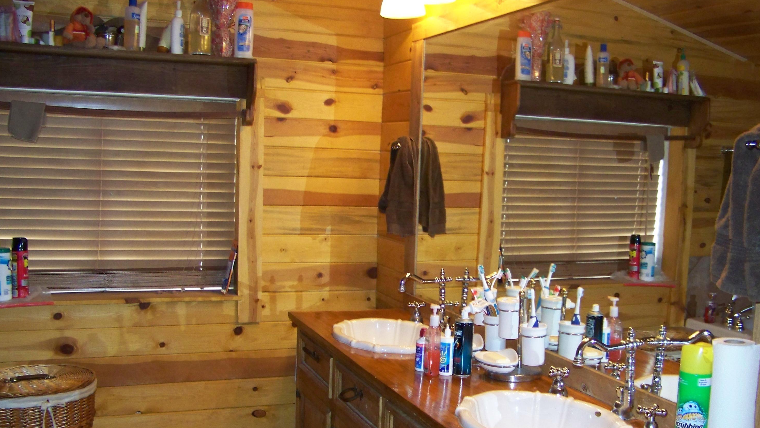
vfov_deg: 29.6
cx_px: 377
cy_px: 251
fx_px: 806
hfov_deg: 50.5
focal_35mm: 40
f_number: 2.8
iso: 200
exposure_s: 1/30
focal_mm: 5.85
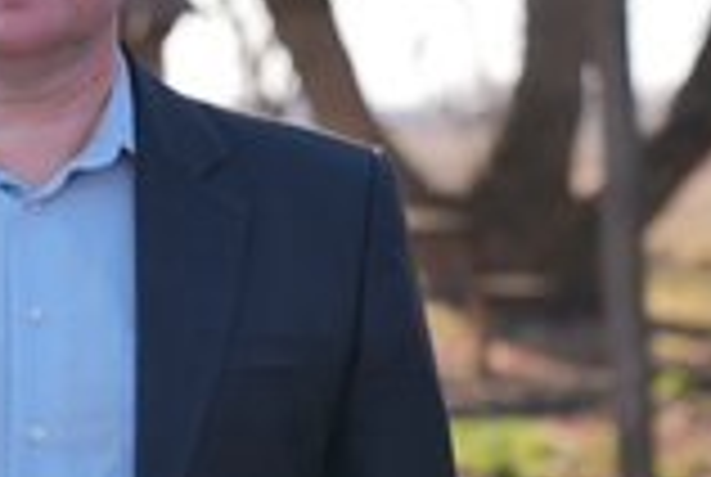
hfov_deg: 12.7
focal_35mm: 159
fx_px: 3146
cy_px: 137
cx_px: -32
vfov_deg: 8.7
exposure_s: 1/200
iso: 100
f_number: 3.2
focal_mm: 63
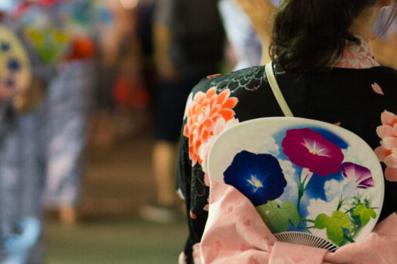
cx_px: 204
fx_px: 1641
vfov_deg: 9.2
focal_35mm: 149
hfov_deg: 13.8
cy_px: 89
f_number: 1.8
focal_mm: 50
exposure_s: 1/80
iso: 1600
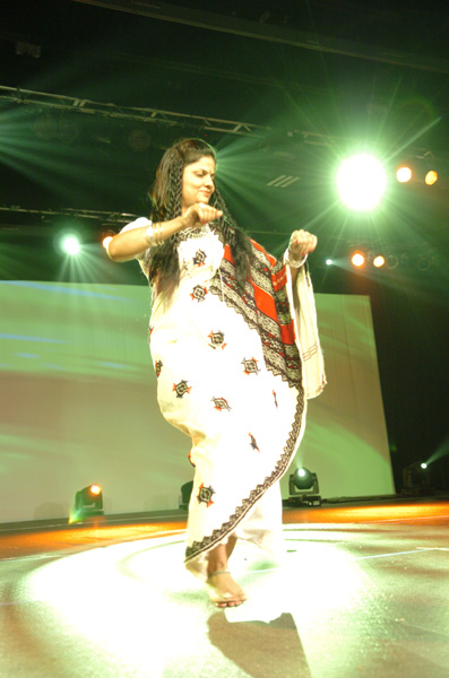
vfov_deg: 43.7
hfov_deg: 29.7
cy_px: 339
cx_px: 224
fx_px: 846
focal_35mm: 45
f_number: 2.8
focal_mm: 30
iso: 800
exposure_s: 1/100
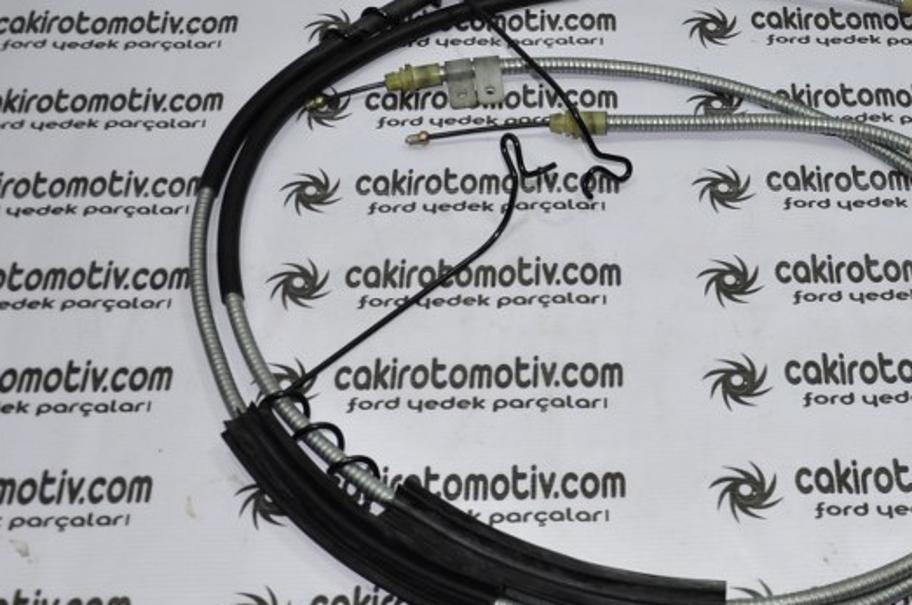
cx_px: 650
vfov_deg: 21.8
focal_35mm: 62
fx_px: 1568
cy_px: 354
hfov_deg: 32.0
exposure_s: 1/100
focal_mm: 24
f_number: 4.5
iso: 200
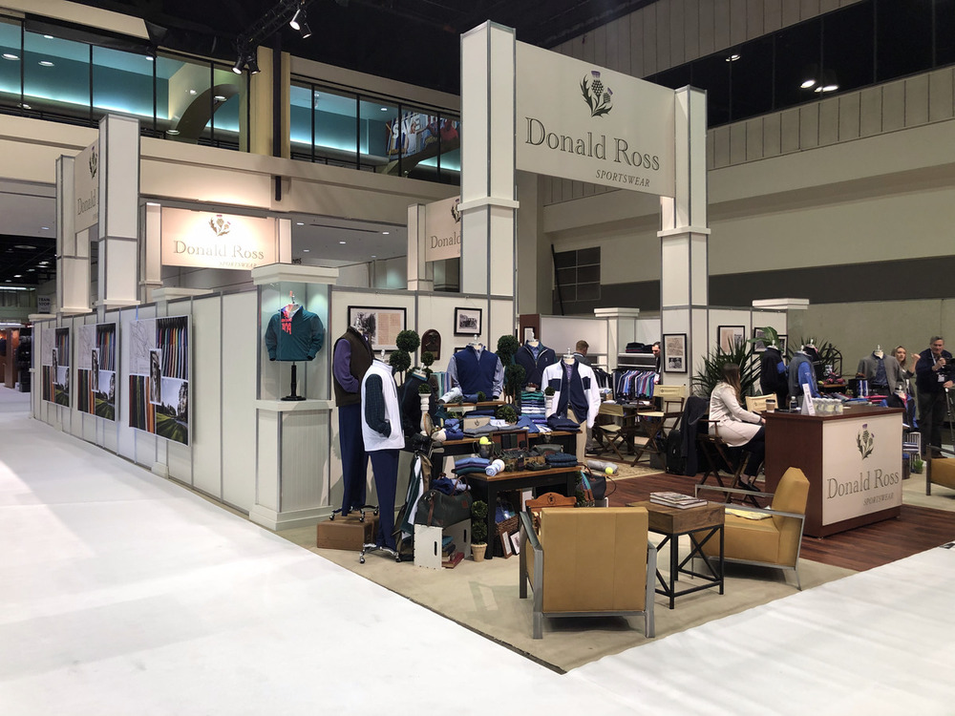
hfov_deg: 63.4
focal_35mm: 28
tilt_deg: -1.2
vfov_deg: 49.7
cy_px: 358
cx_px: 478
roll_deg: -1.0
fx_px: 772
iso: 25
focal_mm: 3.99
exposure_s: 1/30
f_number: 1.8
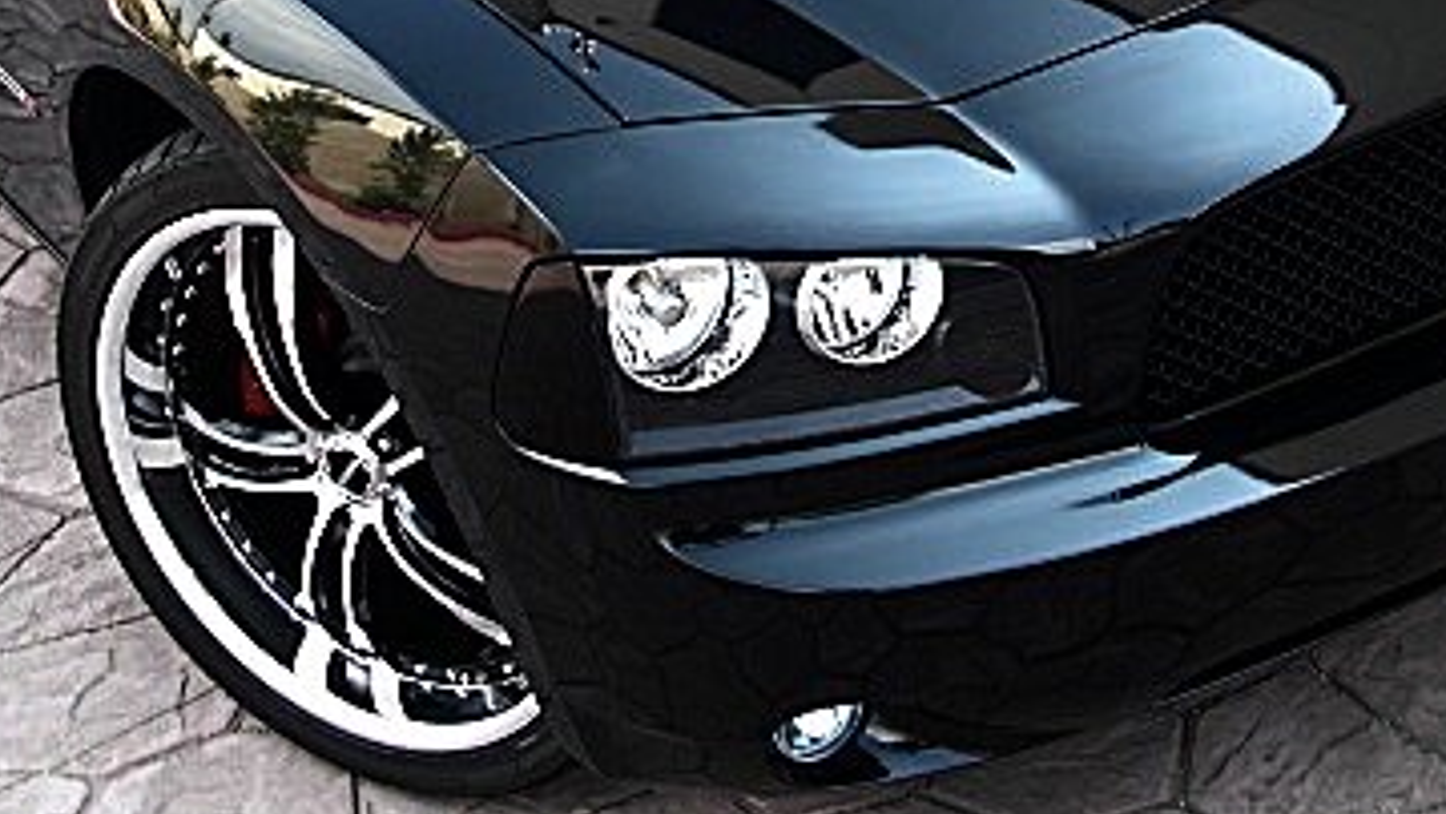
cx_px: 729
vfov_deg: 16.7
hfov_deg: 30.2
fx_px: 2684
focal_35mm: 70
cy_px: -101
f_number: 2.8
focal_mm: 6.3
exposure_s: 1/100
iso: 50
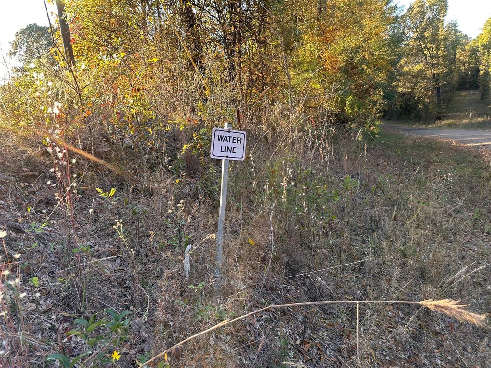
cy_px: 184
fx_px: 340
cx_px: 246
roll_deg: +3.8
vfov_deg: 56.8
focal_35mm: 24
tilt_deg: -13.8
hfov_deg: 71.6
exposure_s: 1/160
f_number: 1.78
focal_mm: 6.86
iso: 64
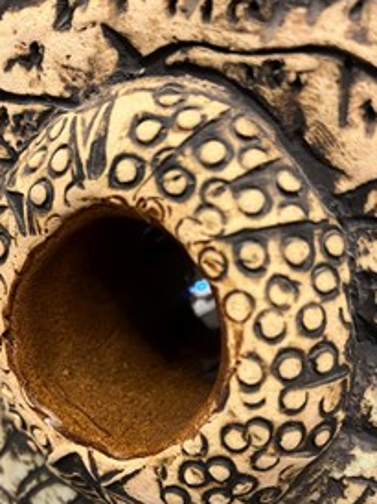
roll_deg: -7.7
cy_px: 316
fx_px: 553
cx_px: 164
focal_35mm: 38
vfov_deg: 48.5
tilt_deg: -28.8
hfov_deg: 37.6
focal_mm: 5.1
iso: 500
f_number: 1.6
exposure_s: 1/50
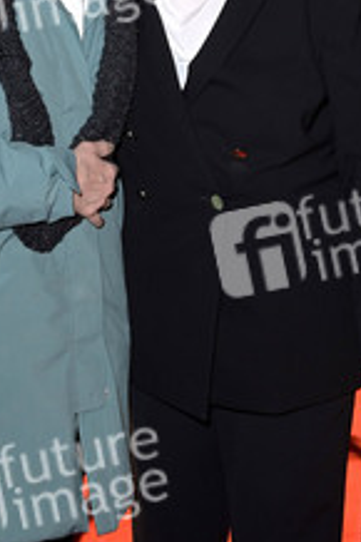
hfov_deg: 17.6
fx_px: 1160
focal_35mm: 77
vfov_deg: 25.9
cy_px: 114
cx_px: 112
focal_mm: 42
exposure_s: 1/30
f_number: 7.1
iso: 2500
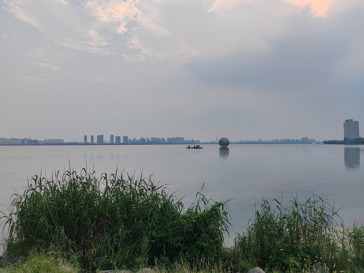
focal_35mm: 27
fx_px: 284
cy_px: 136
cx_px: 182
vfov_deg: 51.4
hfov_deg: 65.3
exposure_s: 1/220
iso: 50
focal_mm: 6.14
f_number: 1.8
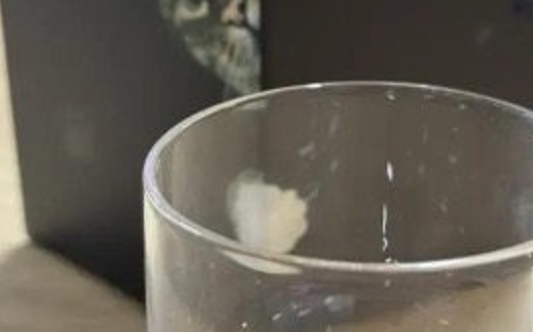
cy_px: 176
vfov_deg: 14.0
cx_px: 294
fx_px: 1350
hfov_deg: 22.3
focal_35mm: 93
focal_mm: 6.76
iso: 100
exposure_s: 1/60
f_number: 1.78
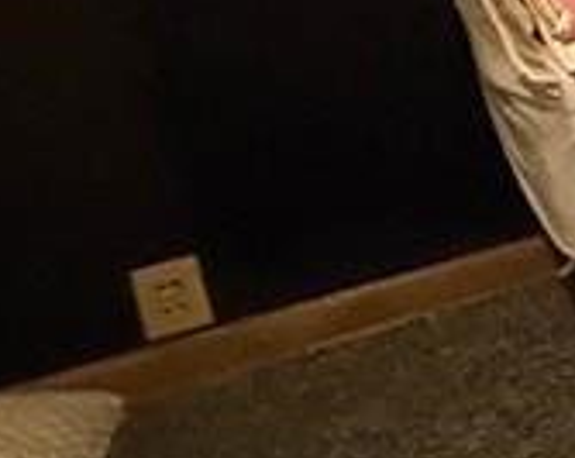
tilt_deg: -10.7
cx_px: 1680
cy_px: -179
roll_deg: +2.3
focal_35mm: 84
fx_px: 1427
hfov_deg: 11.9
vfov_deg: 16.9
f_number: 2.2
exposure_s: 1/40
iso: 1250
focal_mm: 2.22
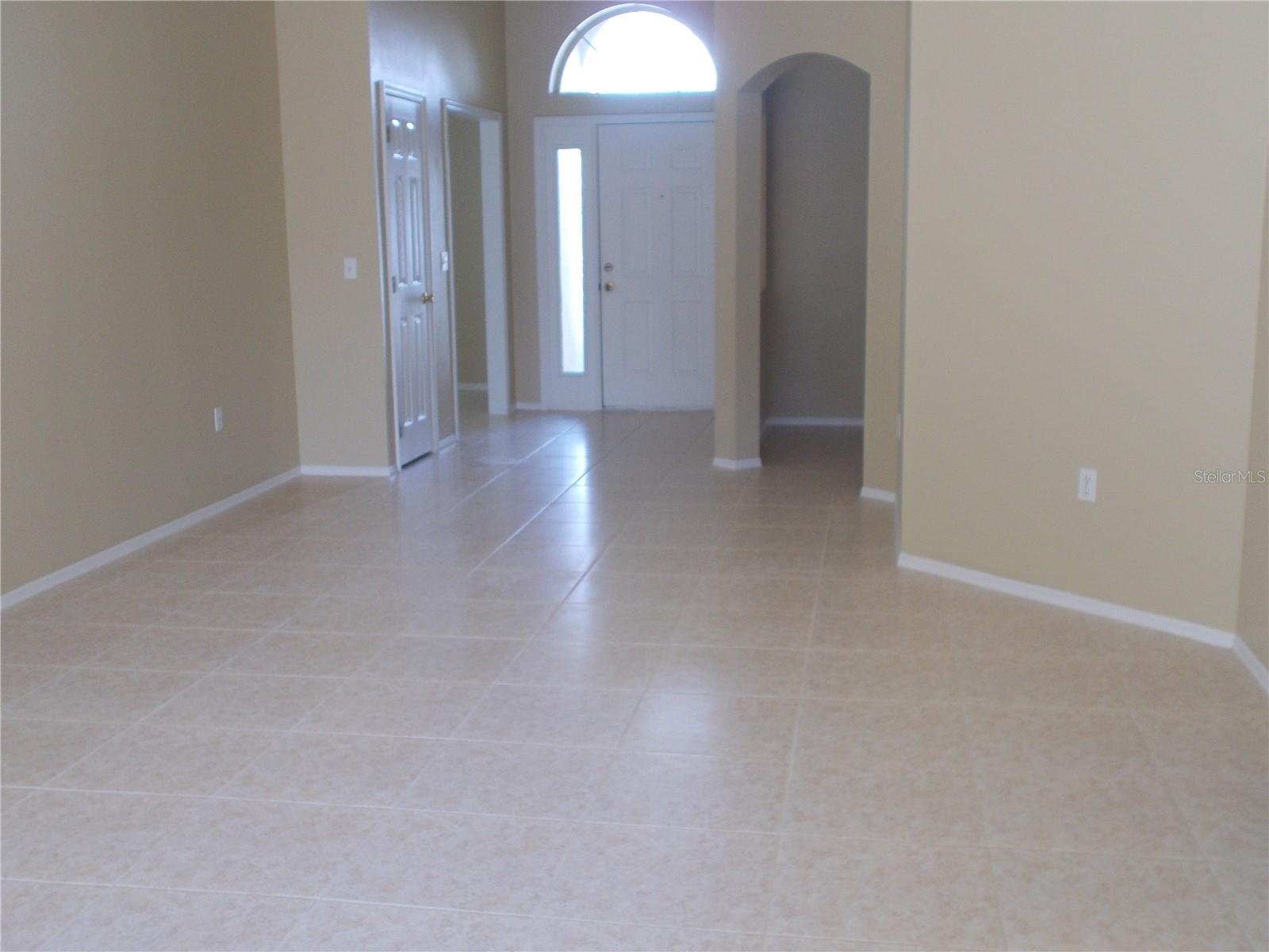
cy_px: 476
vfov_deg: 36.8
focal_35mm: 39
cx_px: 634
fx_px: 1430
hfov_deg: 47.9
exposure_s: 1/30
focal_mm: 6.9
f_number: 3.9
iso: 160
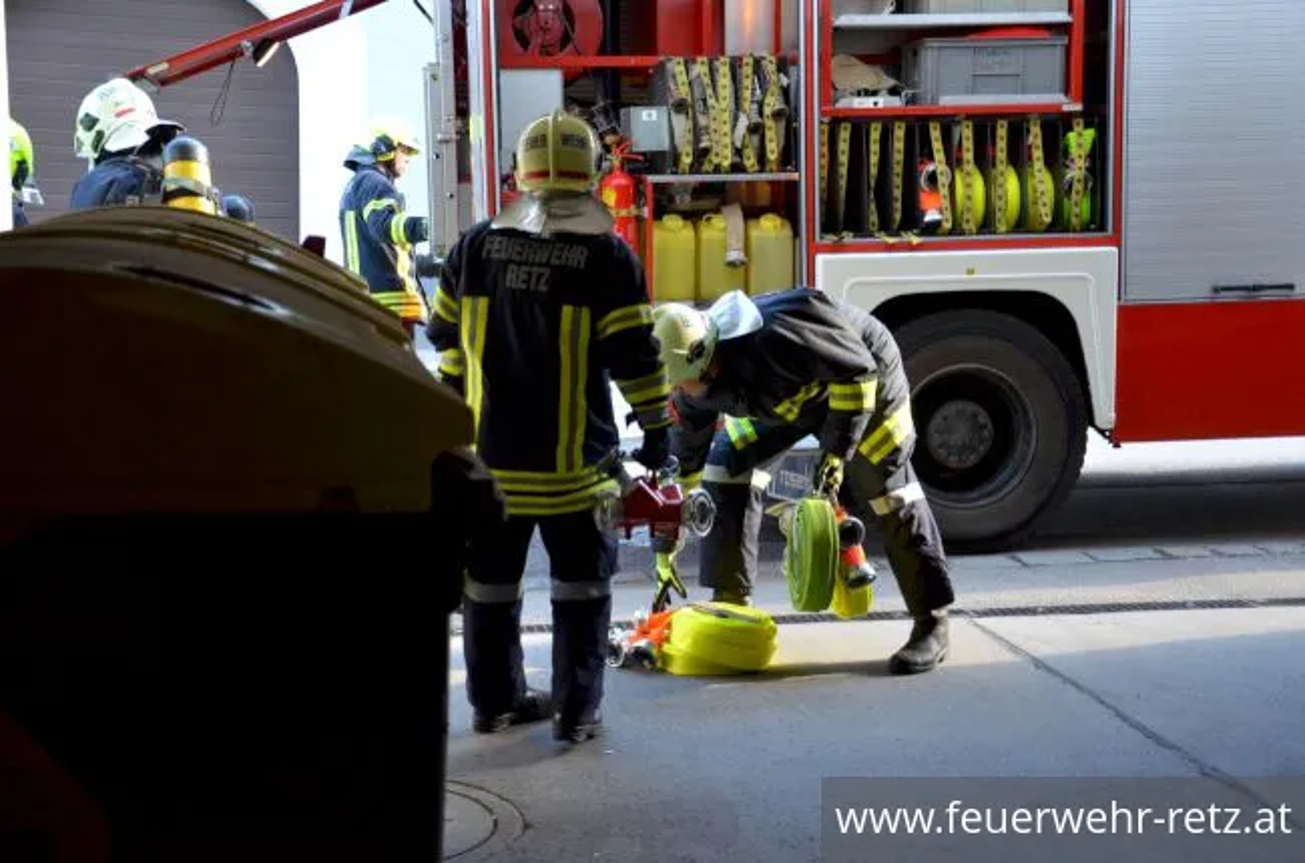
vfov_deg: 23.7
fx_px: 2061
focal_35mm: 57
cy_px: 432
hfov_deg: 35.1
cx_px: 652
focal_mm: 38
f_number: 4.5
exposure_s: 1/250
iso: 1600
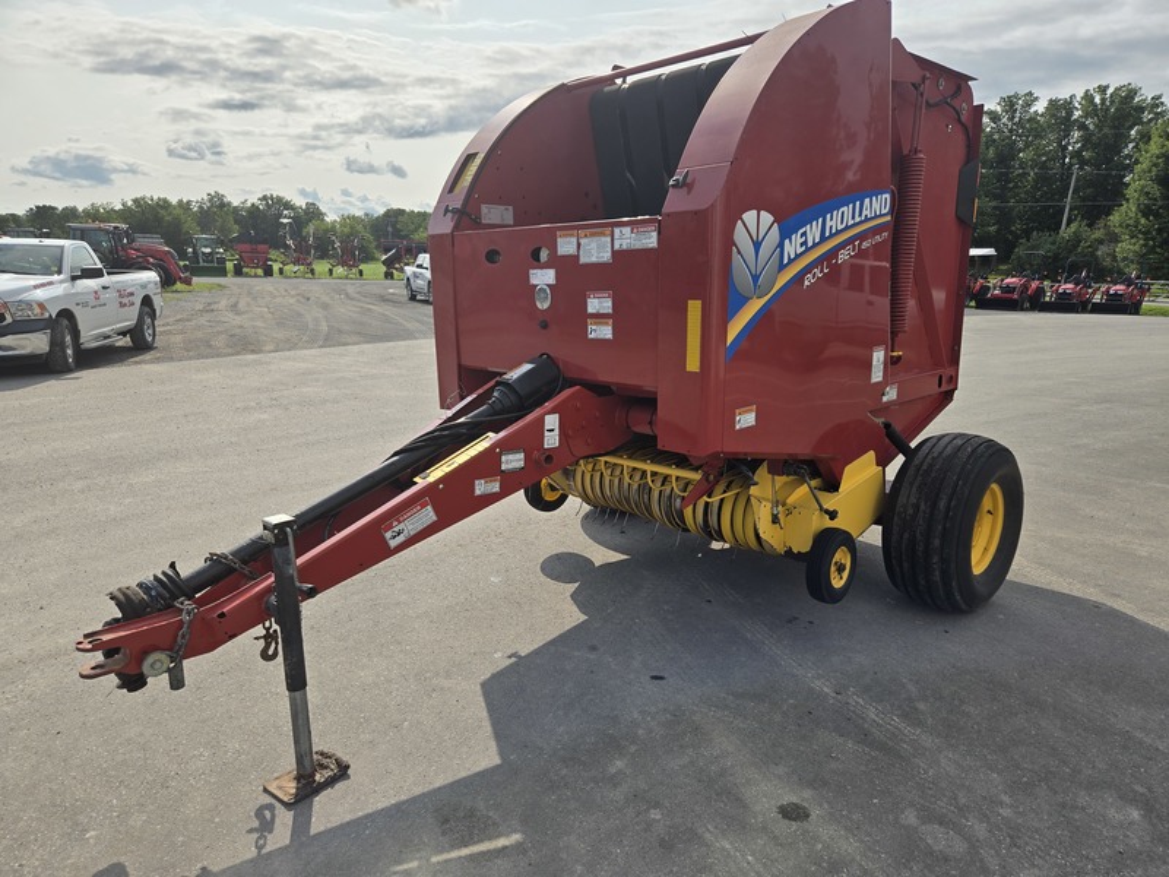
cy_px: 438
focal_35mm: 23
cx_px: 584
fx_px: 777
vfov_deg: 58.9
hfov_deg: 73.9
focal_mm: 5.4
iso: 25
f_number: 1.8
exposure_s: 1/3042
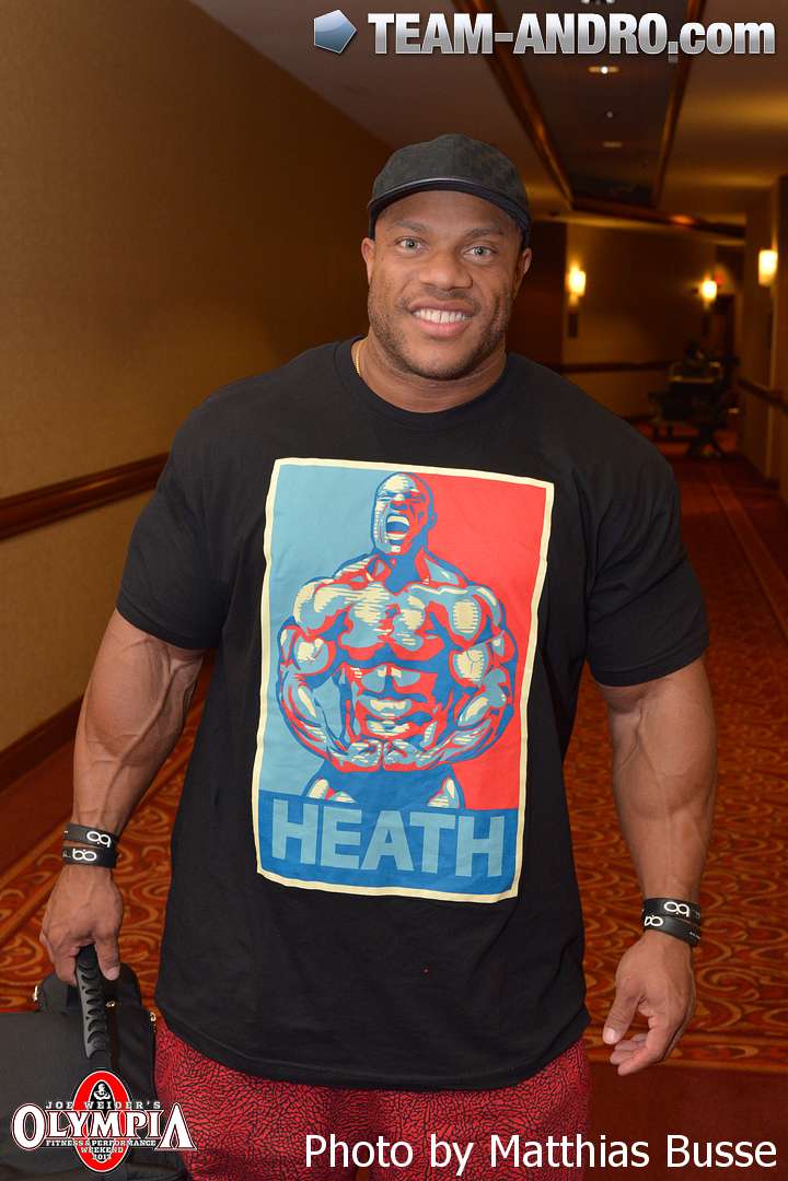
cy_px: 590
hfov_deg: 27.0
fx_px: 1642
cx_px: 394
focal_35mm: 50
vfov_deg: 39.6
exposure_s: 1/60
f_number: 9
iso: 2000
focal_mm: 50
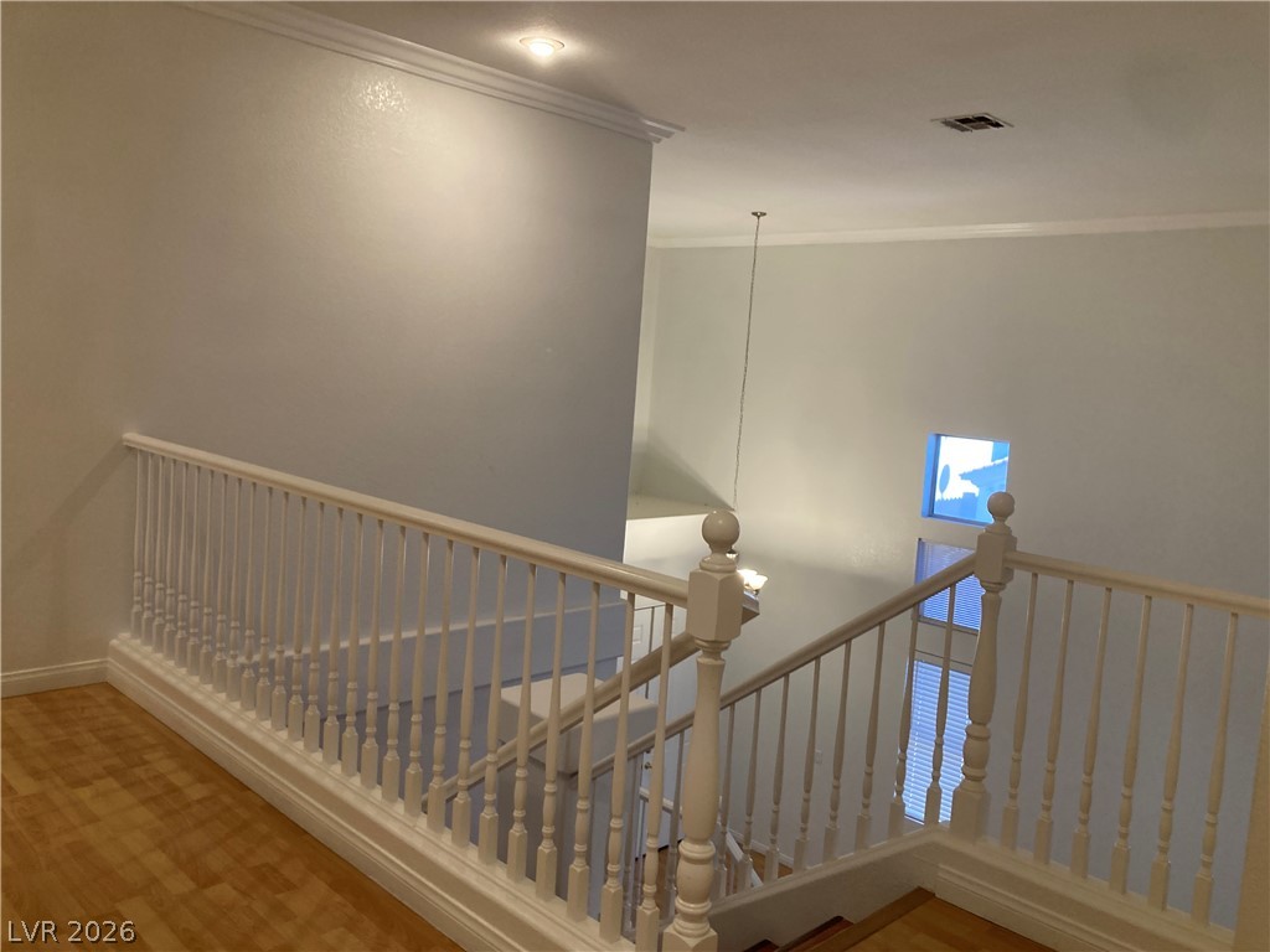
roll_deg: -5.0
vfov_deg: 49.7
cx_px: 635
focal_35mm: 28
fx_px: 1027
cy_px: 476
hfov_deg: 63.4
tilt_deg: -2.7
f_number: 1.8
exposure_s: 1/60
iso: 100
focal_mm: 3.99
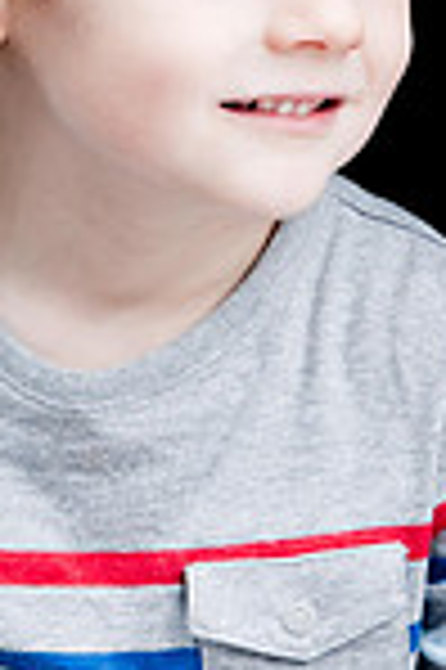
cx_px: 205
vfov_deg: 8.3
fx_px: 4647
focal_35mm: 250
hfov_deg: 5.5
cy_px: 337
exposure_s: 1/250
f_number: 4.5
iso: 800
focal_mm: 55
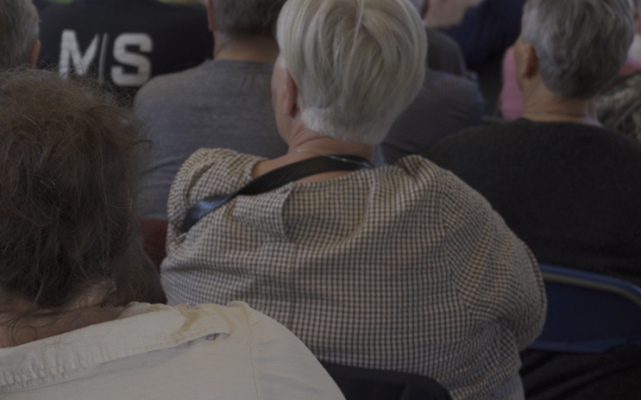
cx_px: -149
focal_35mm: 99
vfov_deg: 13.1
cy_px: 81
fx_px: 1729
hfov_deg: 19.6
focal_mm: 24
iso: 125
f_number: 2.8
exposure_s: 1/60
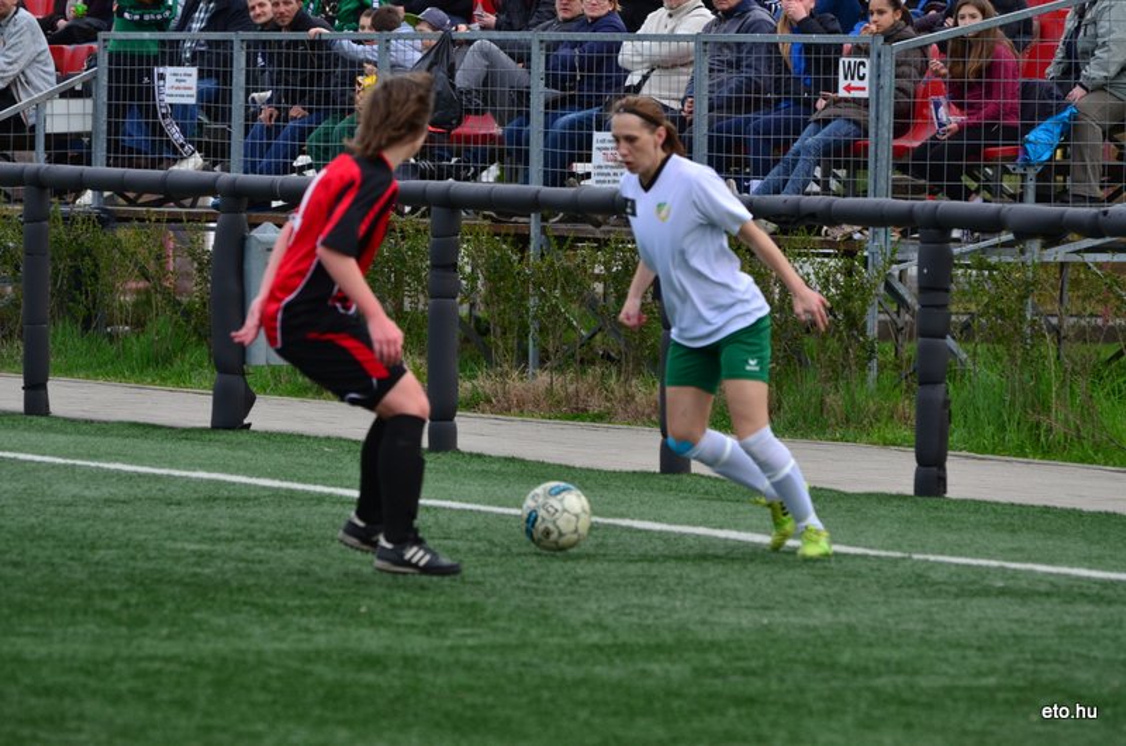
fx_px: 8662
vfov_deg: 4.9
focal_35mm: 278
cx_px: 563
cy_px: 373
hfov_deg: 7.4
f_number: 5
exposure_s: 1/640
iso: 400
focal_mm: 185
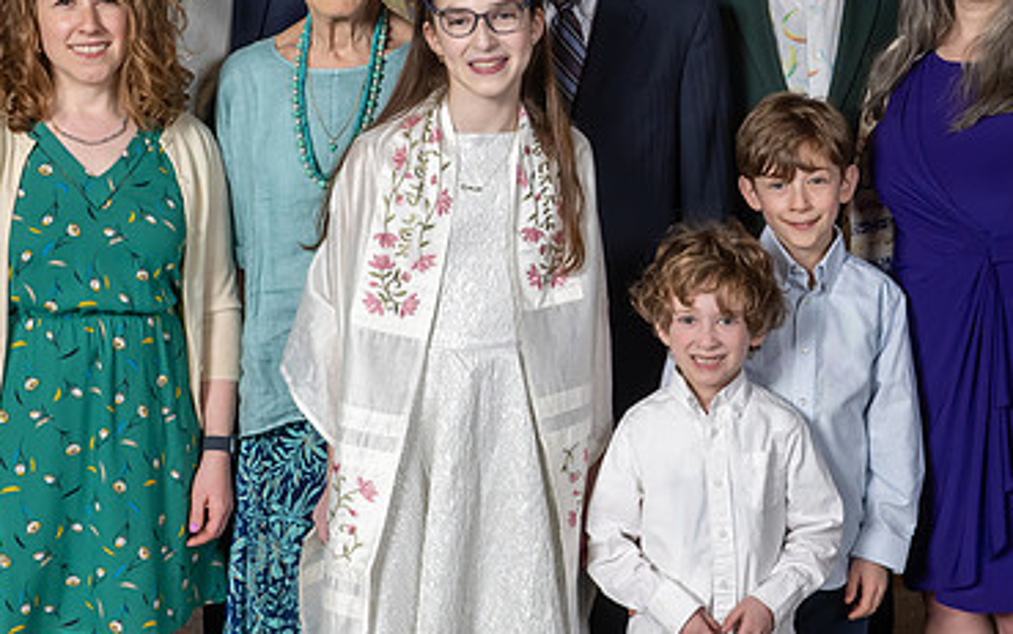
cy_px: 131
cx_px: 630
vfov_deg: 18.0
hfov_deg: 28.5
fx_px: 1989
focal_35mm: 72
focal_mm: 26
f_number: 9
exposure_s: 1/200
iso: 500
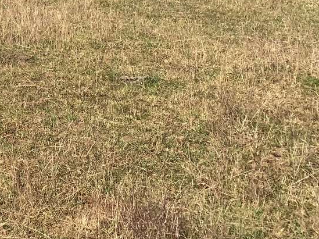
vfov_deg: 15.0
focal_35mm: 91
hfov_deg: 18.3
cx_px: -202
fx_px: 838
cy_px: -119
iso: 25
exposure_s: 1/2681
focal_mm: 4.25
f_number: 1.8
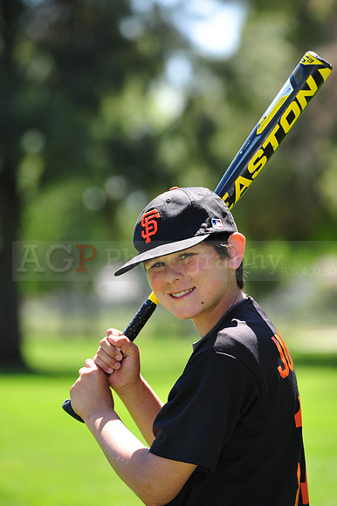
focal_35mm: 200
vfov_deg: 10.3
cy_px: 253
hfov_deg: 6.9
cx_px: 168
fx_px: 2811
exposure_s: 1/320
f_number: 5.6
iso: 200
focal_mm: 200
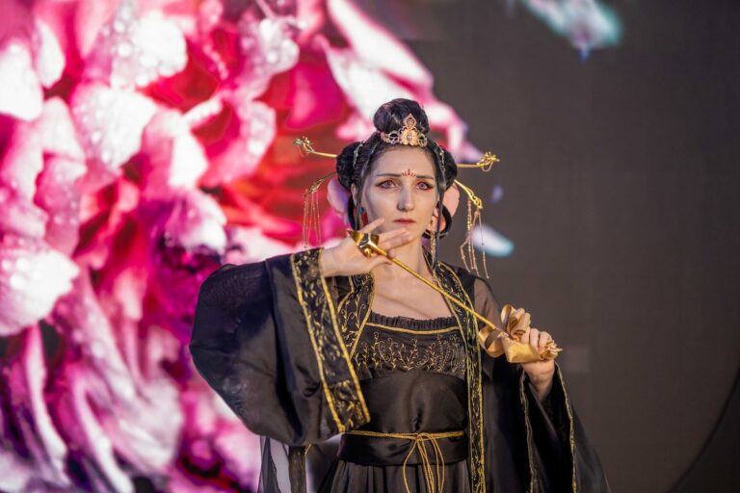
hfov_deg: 19.5
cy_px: 246
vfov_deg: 13.0
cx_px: 370
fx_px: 2158
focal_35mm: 105
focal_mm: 105
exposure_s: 1/200
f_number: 1.4
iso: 640
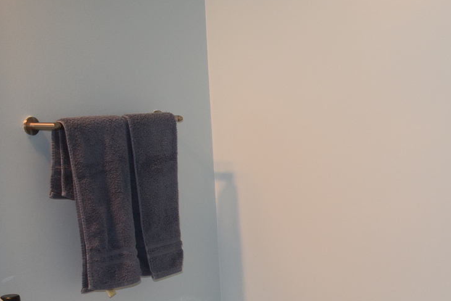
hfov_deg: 25.9
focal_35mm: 73
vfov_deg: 18.5
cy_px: 255
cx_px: 475
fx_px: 915
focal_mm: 22
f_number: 5
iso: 800
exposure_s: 1/100
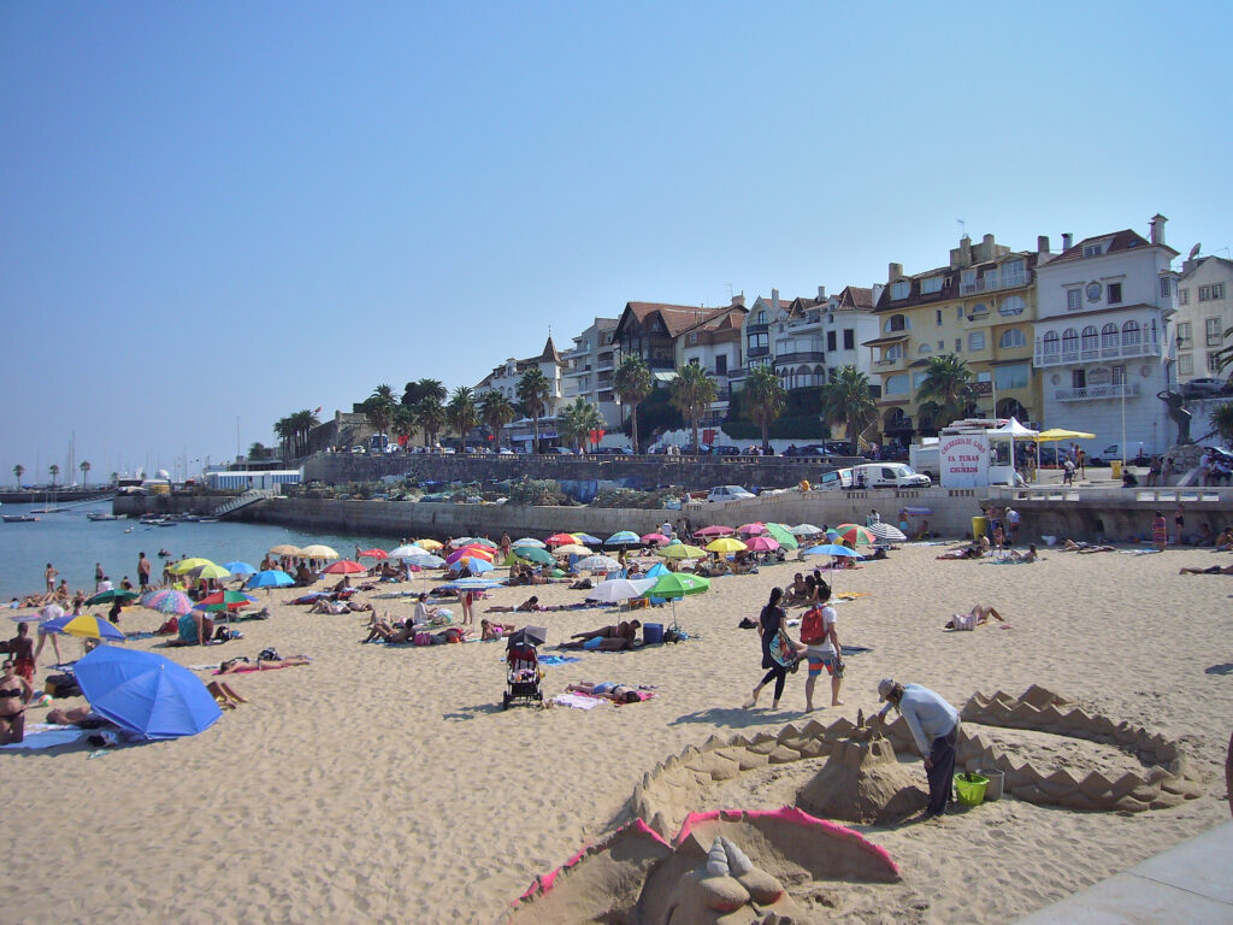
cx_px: 616
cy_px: 462
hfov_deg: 63.4
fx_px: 997
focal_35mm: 28
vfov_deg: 49.7
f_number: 5.6
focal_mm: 4.6
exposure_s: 1/640
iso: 80
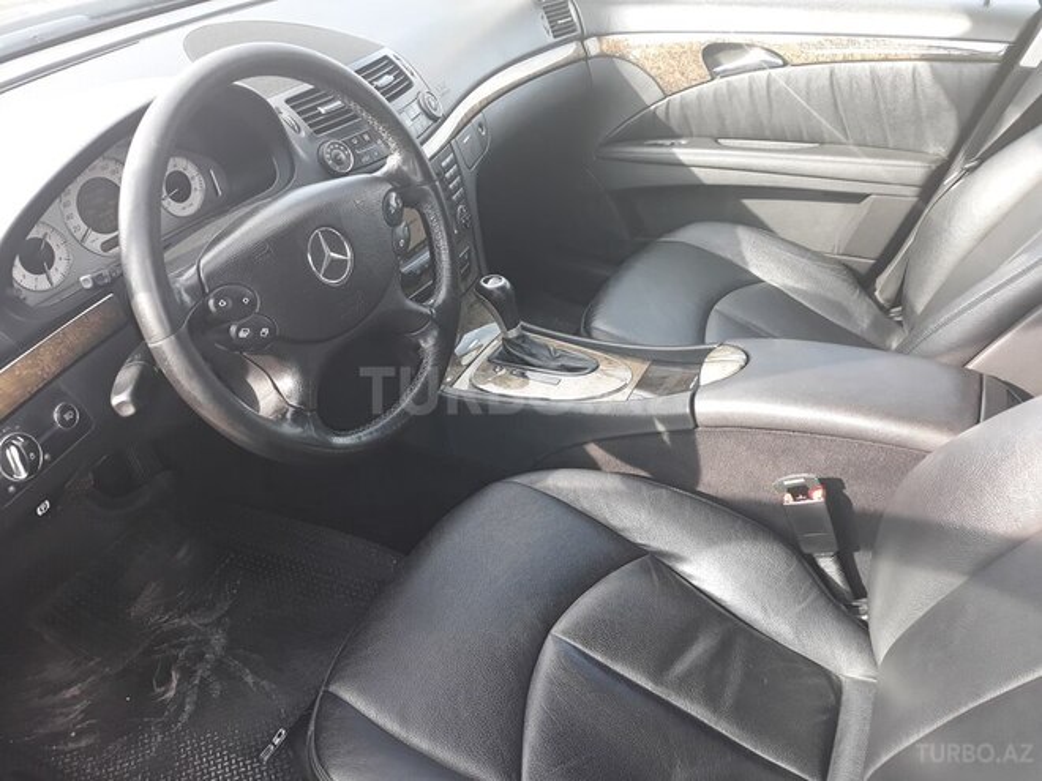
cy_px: 390
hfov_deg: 65.3
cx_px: 521
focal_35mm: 27
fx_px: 813
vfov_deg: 51.4
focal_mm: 3.71
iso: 50
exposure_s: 1/100
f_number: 1.7
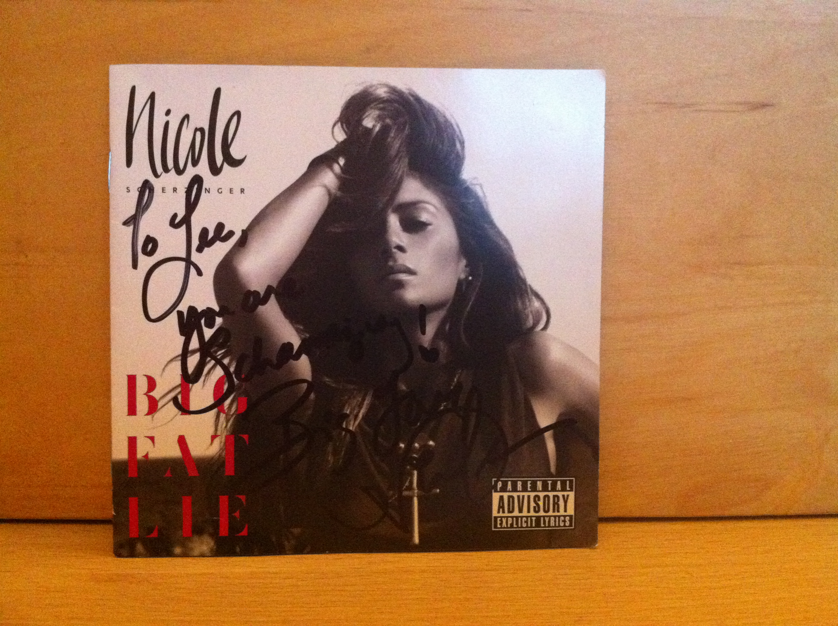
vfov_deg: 40.6
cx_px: 419
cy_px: 313
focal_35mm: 35
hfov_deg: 52.7
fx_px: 846
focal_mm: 3.85
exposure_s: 1/15
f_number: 2.8
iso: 1000
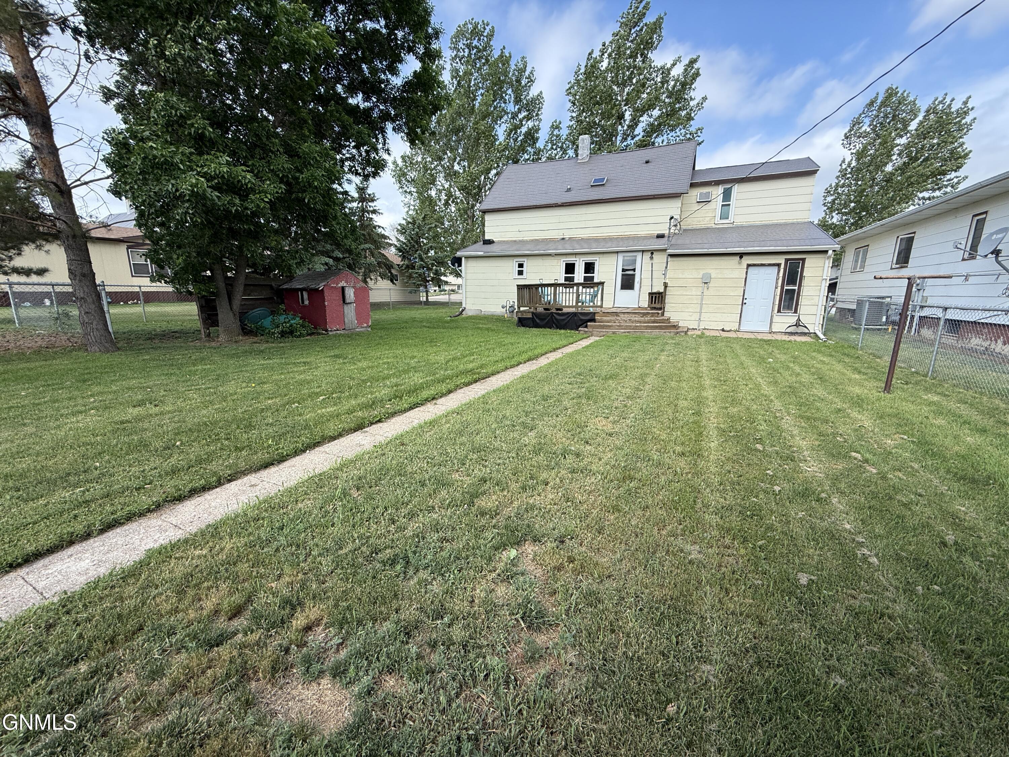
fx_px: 408
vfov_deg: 85.7
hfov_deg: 102.1
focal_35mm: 14
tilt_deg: -12.0
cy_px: 378
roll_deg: -0.9
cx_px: 504
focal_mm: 2.22
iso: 50
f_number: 2.2
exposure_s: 1/602
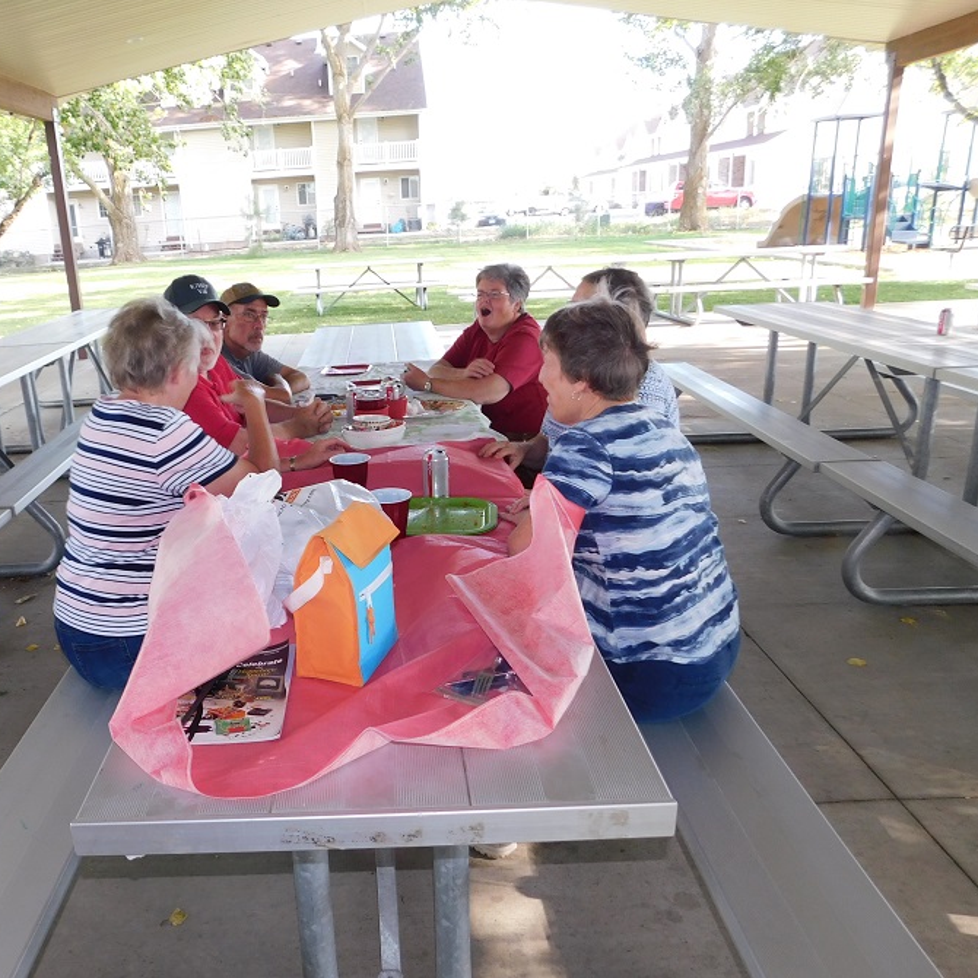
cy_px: 504
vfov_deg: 57.3
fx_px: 895
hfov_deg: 56.4
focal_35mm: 28
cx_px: 347
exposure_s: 1/50
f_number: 3
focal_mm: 4
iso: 125
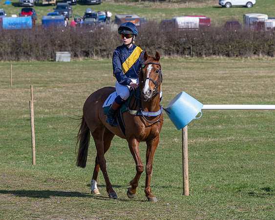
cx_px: 159
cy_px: 95
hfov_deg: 9.7
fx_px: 1627
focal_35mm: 200
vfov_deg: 7.7
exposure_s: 1/1600
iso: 200
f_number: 5
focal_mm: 97
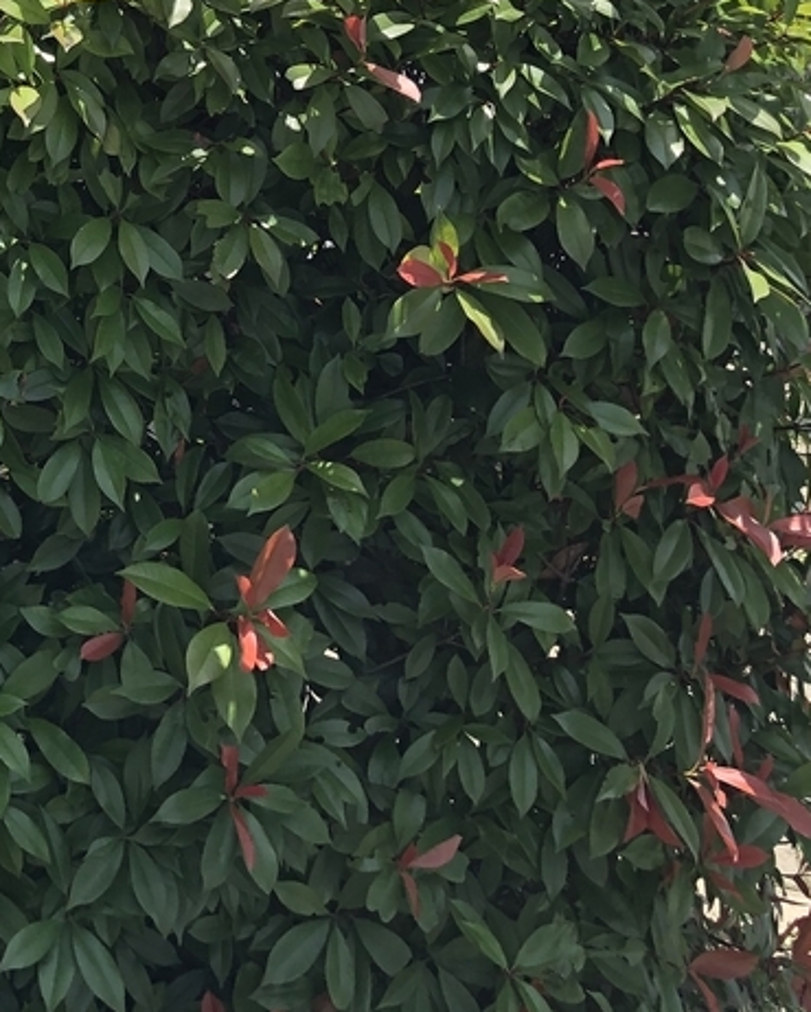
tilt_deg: -3.6
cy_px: -182
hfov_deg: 20.3
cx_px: -147
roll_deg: -3.8
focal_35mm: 71
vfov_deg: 24.4
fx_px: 2129
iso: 20
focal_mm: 4
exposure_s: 1/759
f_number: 1.8
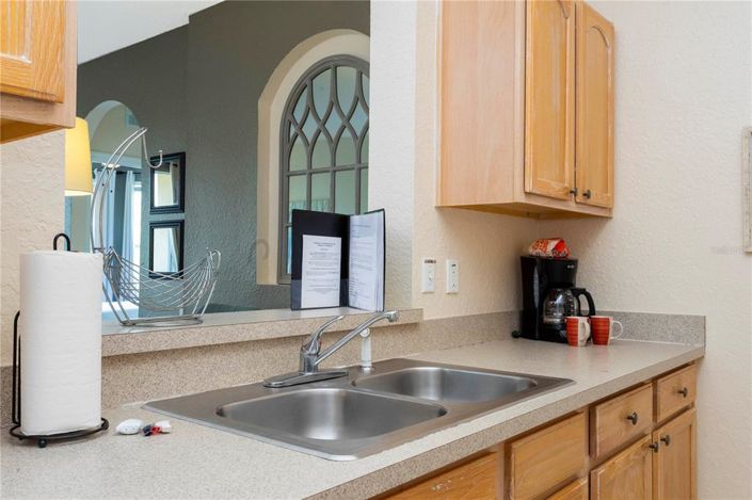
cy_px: 250
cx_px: 376
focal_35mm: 32
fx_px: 668
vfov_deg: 41.1
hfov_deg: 58.8
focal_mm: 32
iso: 1000
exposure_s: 1/10
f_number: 14
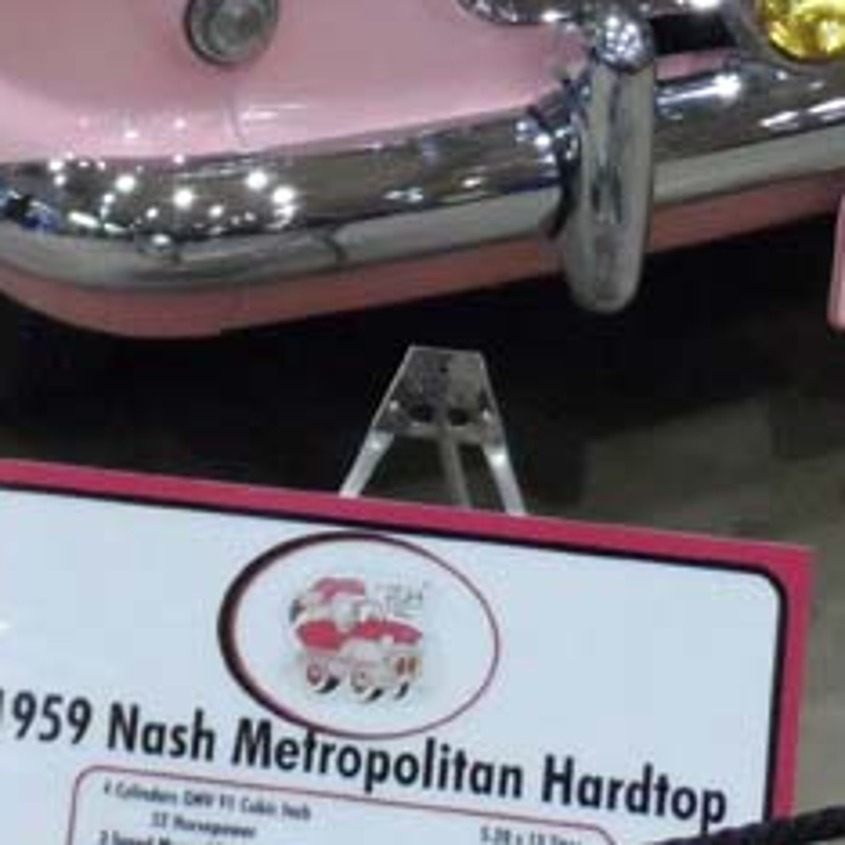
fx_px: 2568
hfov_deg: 18.7
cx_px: 422
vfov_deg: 17.5
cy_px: -267
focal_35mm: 93
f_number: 3.2
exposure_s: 1/30
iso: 400
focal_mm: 4
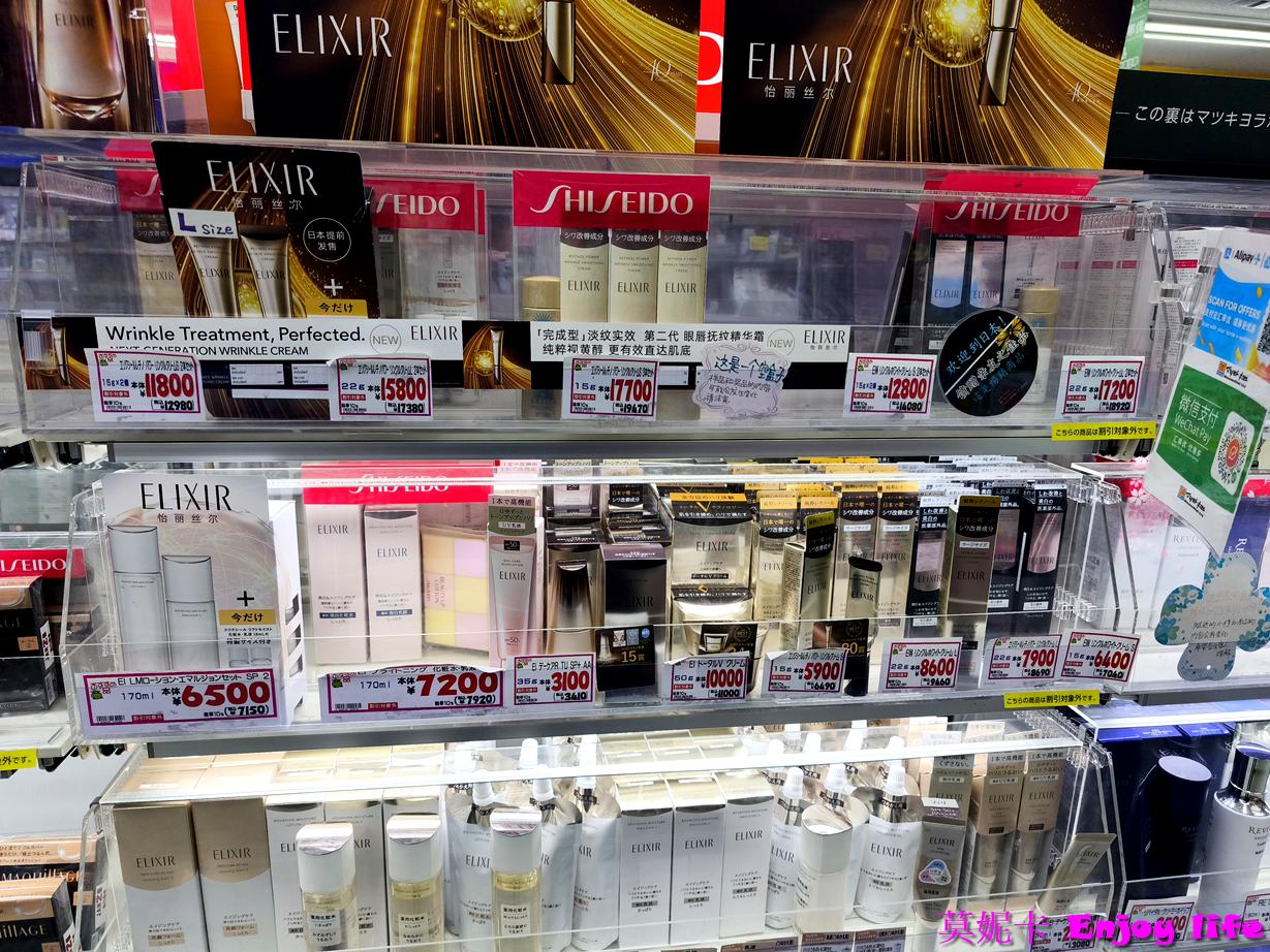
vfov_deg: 58.9
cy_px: 476
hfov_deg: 73.9
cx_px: 635
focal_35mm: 23
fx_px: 844
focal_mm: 6.57
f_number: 1.6
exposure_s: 1/296
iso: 50
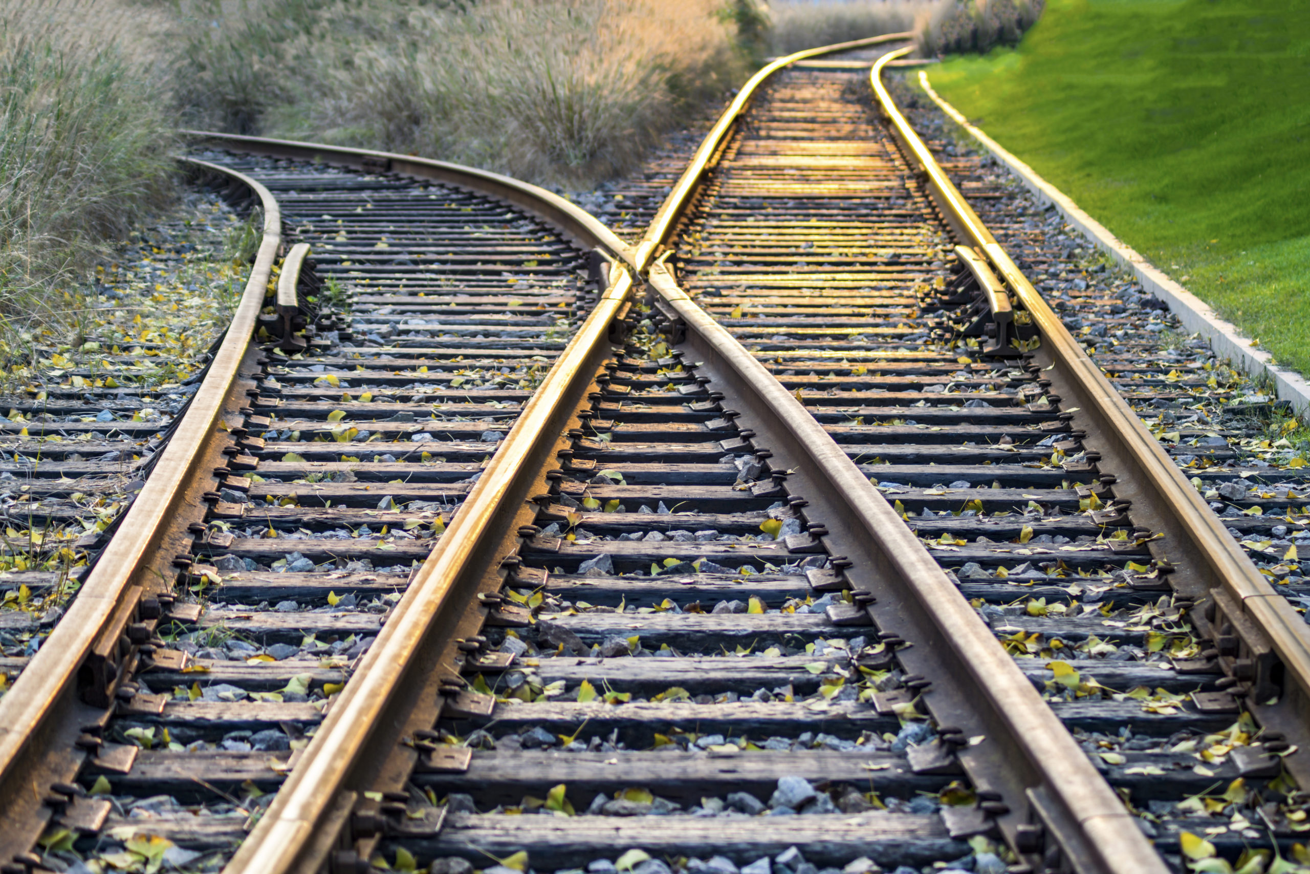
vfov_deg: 13.0
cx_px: 655
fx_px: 3821
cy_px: 437
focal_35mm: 105
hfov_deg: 19.5
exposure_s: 1/30
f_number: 5.6
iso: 100
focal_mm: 70
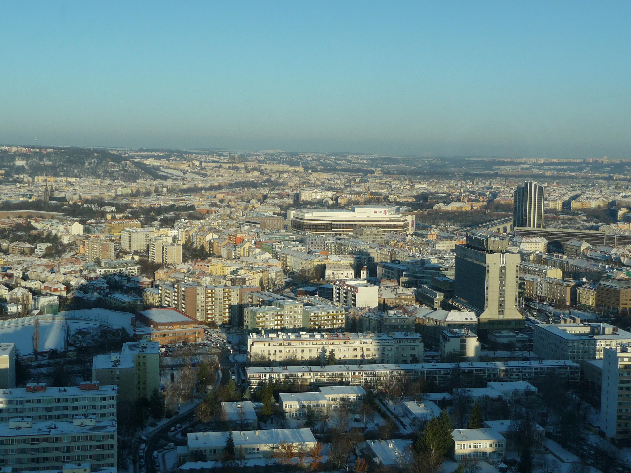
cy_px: 236
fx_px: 911
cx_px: 316
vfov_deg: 29.1
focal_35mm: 50
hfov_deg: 38.2
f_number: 4.1
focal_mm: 7.6
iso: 100
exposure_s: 1/400
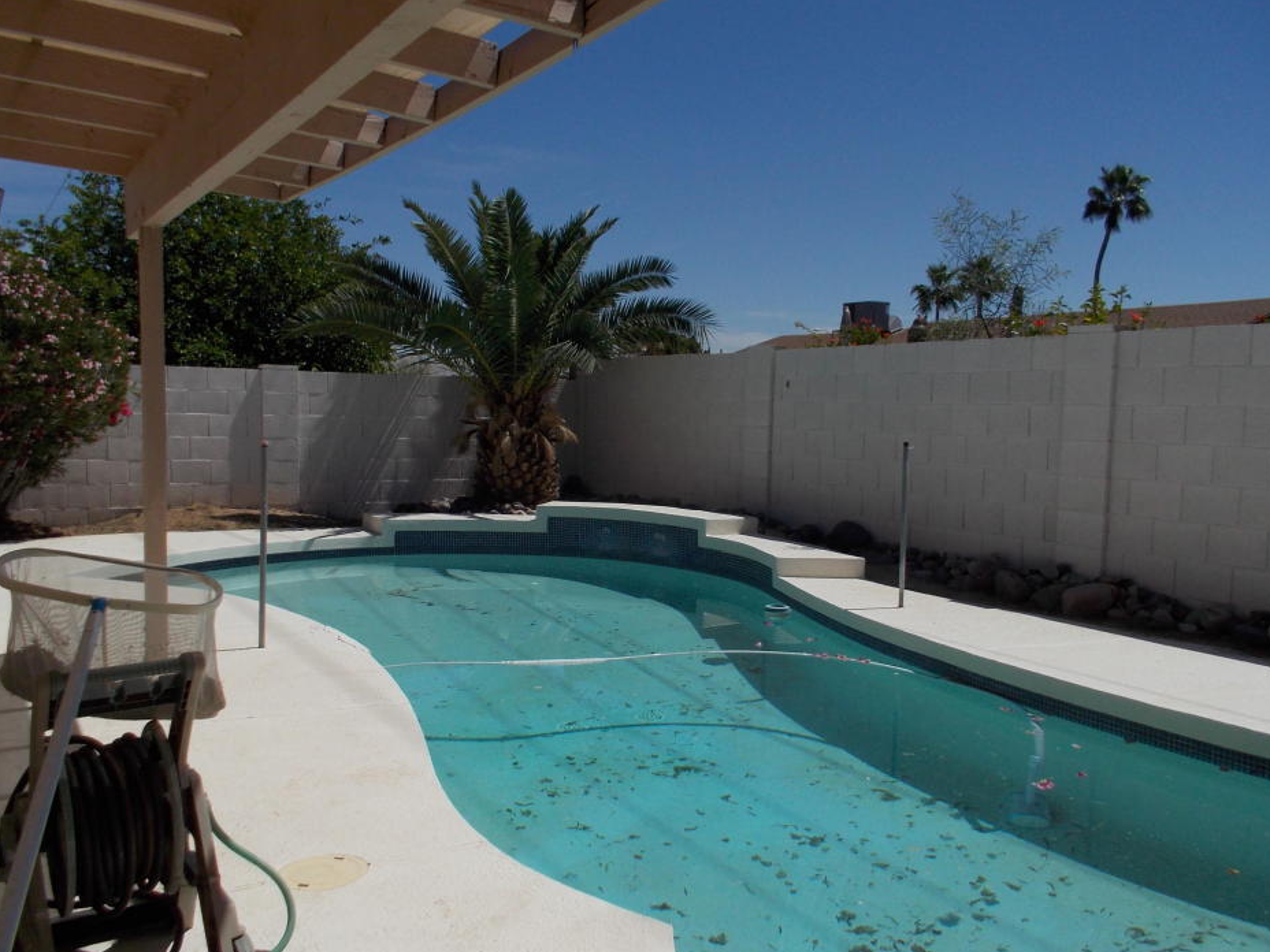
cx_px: 630
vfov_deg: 44.2
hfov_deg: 56.8
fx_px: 1174
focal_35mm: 32
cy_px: 491
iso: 80
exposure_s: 1/320
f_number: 9.3
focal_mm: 4.1
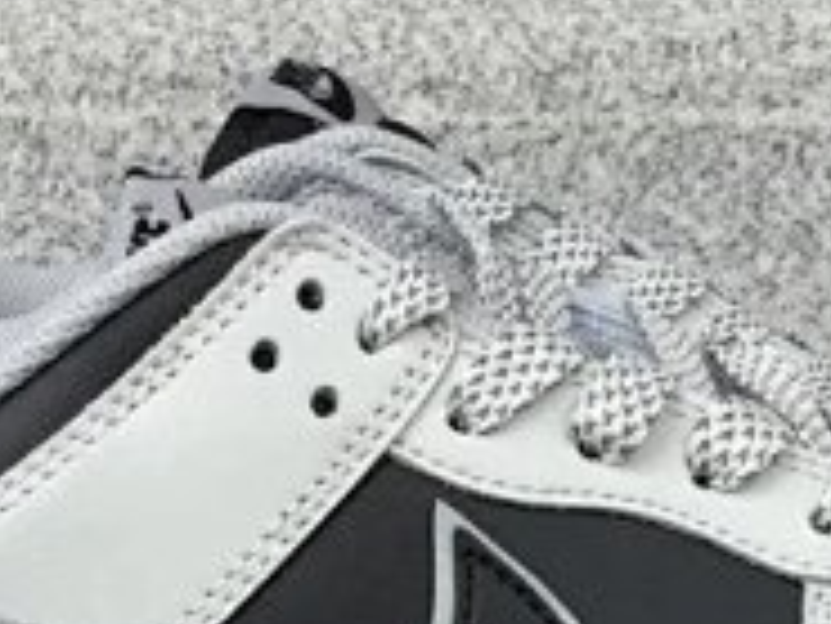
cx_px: 535
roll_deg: +0.4
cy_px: 979
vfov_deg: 13.0
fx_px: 2570
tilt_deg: -20.5
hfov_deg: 18.3
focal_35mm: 107
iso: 25
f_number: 2.4
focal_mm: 3.3
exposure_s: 1/169
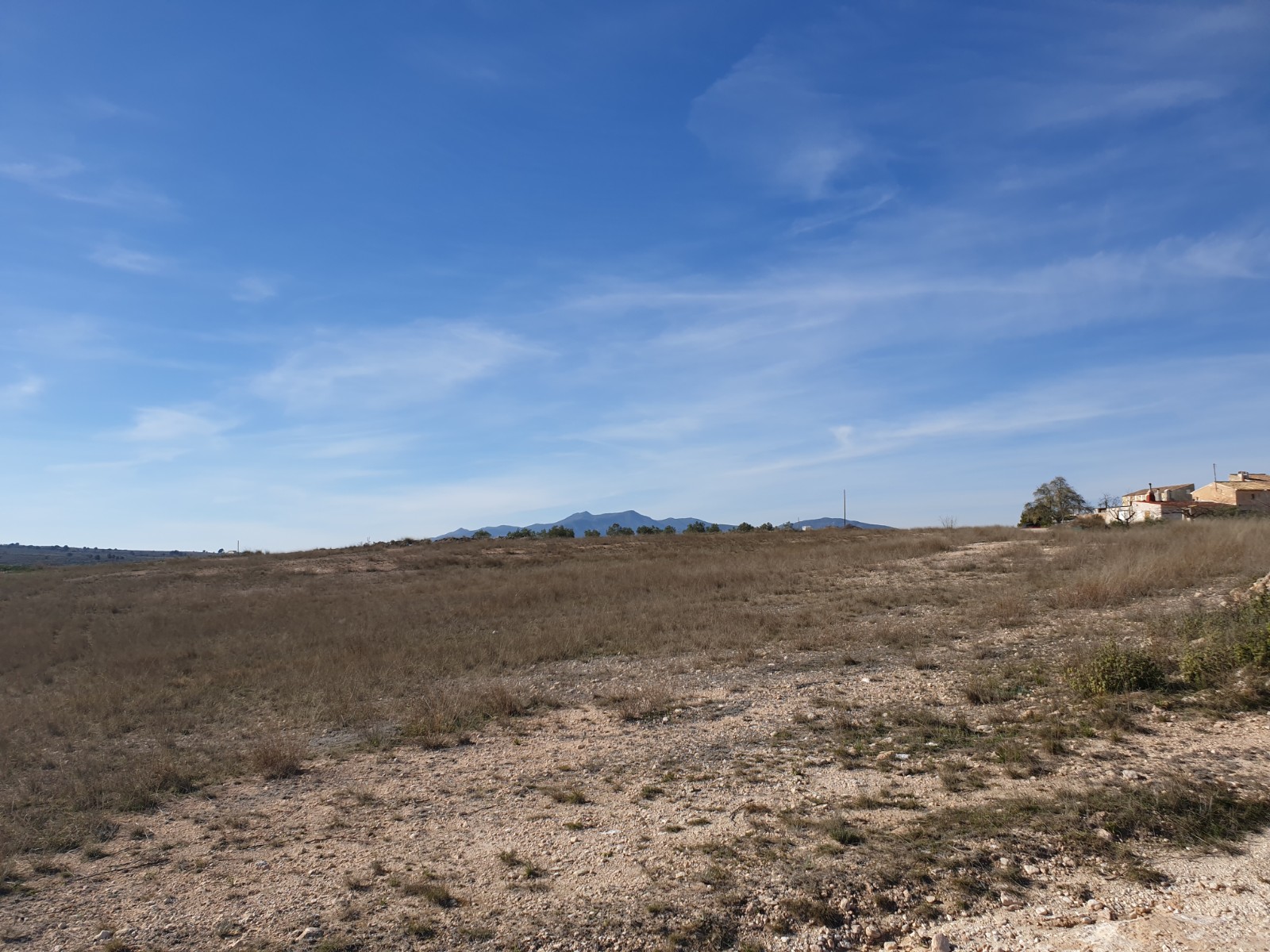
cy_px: 476
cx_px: 635
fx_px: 954
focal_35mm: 26
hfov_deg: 67.3
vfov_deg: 53.1
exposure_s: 1/2331
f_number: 2.4
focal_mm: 4.3
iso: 50
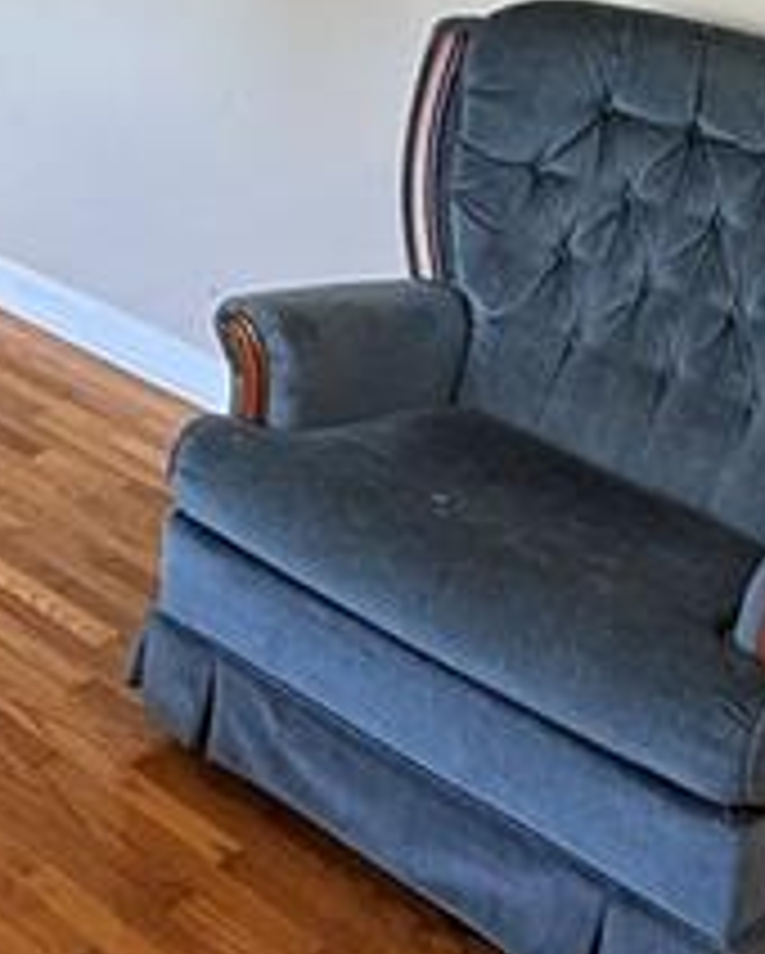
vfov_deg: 25.3
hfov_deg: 19.7
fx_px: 1865
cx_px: -432
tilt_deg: -7.7
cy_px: -234
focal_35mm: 66
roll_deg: -2.9
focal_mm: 2.22
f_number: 2.2
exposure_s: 1/60
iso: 200
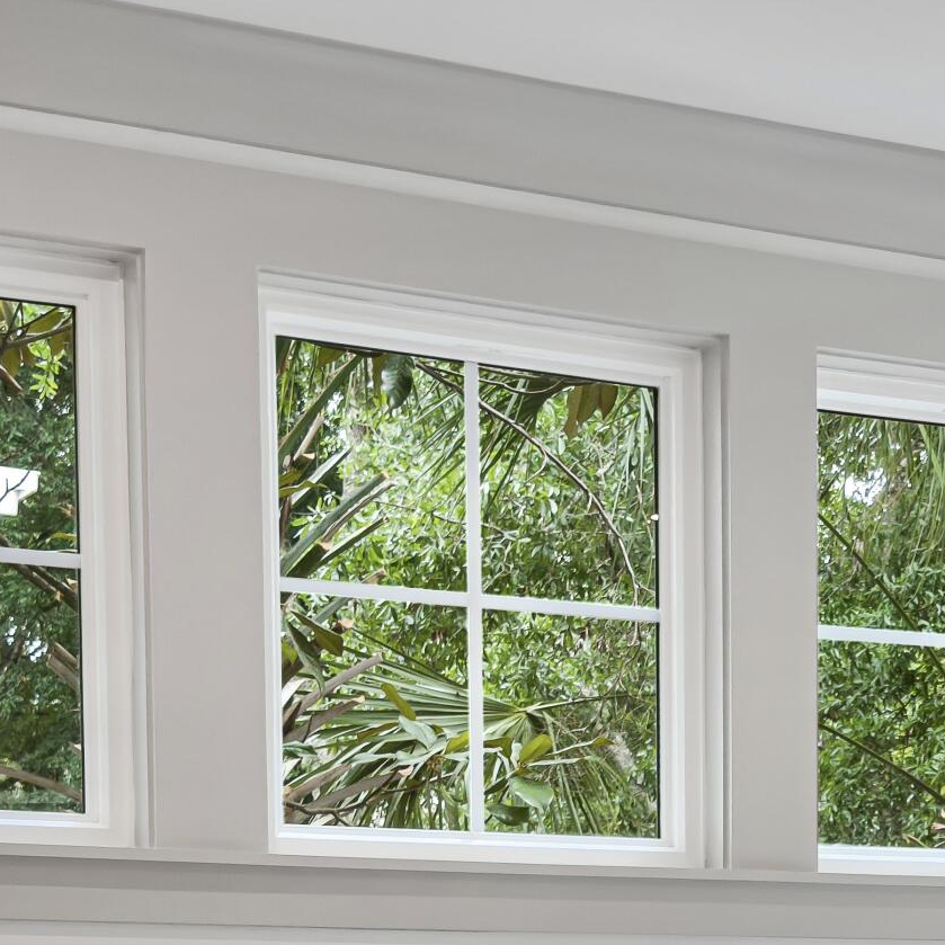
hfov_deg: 17.3
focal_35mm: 98
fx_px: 3027
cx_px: 943
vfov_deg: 17.1
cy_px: 1084
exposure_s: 1/120
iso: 80
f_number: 1.8
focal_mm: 6.76
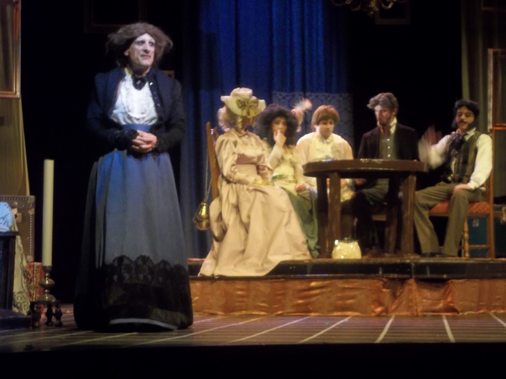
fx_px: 1257
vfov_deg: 17.2
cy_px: 190
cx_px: 253
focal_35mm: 86
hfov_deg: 22.8
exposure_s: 1/8
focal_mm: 15.4
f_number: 4.3
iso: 320
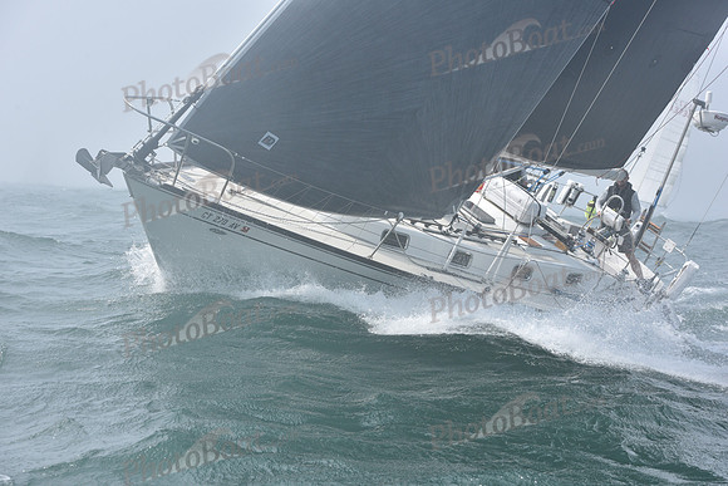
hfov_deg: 28.8
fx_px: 1416
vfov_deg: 19.5
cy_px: 243
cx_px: 364
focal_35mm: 70
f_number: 9
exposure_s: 1/800
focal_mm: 70
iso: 320
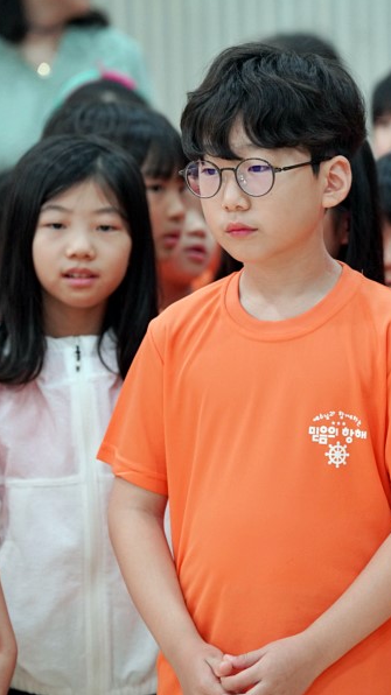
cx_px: 466
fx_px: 4611
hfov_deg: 4.8
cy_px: 346
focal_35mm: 250
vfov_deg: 8.6
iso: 2000
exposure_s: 1/160
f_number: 4
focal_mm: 158
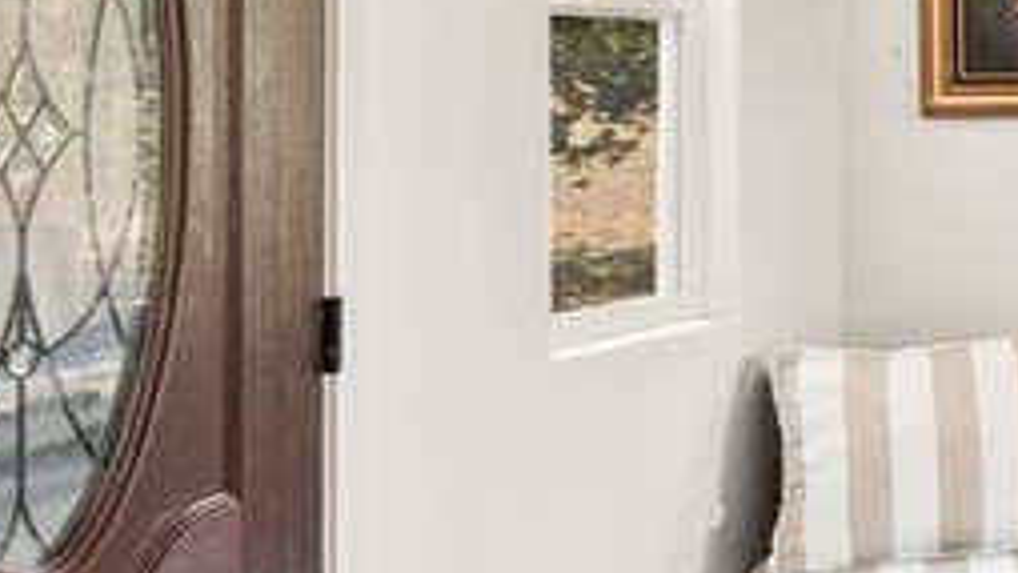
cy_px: 48
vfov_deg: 16.1
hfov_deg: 20.9
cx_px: 1767
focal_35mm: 74
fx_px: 1998
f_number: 11
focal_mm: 14
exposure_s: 1.3
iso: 100
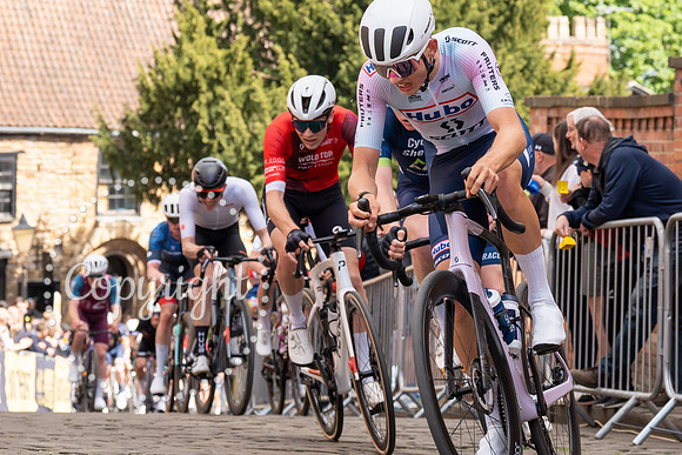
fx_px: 2628
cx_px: 478
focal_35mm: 139
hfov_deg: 14.7
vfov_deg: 9.8
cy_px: 4
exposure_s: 1/1000
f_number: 5
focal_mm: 70
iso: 320
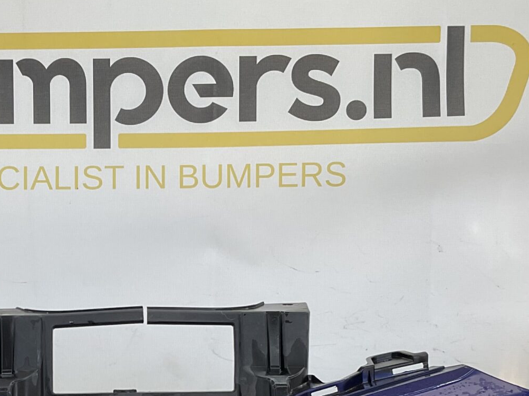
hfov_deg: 26.1
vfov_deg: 19.4
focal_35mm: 74
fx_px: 1131
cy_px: 390
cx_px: 147
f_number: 1.8
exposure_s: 1/159
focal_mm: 3
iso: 16
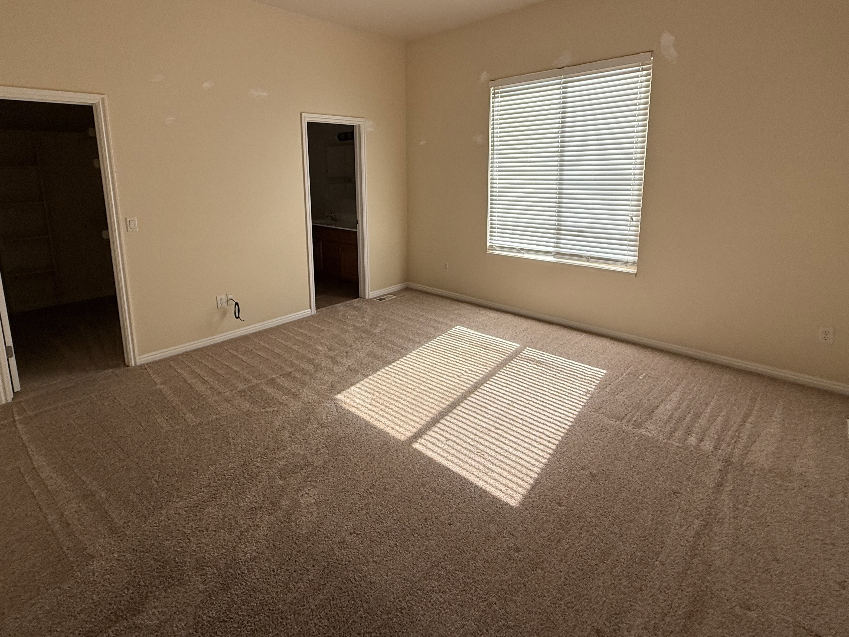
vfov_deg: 70.5
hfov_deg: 87.6
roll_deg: +0.9
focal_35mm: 18
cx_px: 394
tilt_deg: -8.7
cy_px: 241
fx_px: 441
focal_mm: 2.22
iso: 100
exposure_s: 1/99
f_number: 2.2
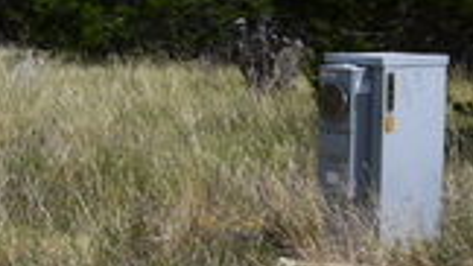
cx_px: -438
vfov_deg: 10.8
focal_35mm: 112
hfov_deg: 15.7
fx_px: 1404
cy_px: 80
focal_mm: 18
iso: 100
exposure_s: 1/320
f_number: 9
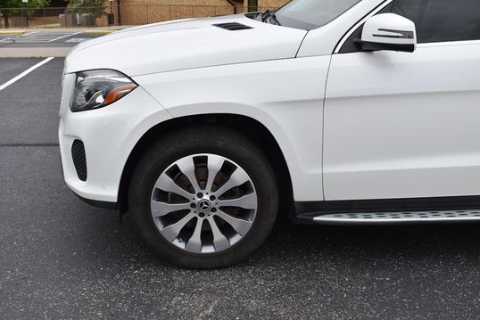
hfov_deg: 43.9
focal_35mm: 45
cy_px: 186
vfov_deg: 30.1
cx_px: 223
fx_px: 595
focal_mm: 25
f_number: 5.6
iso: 280
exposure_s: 1/250
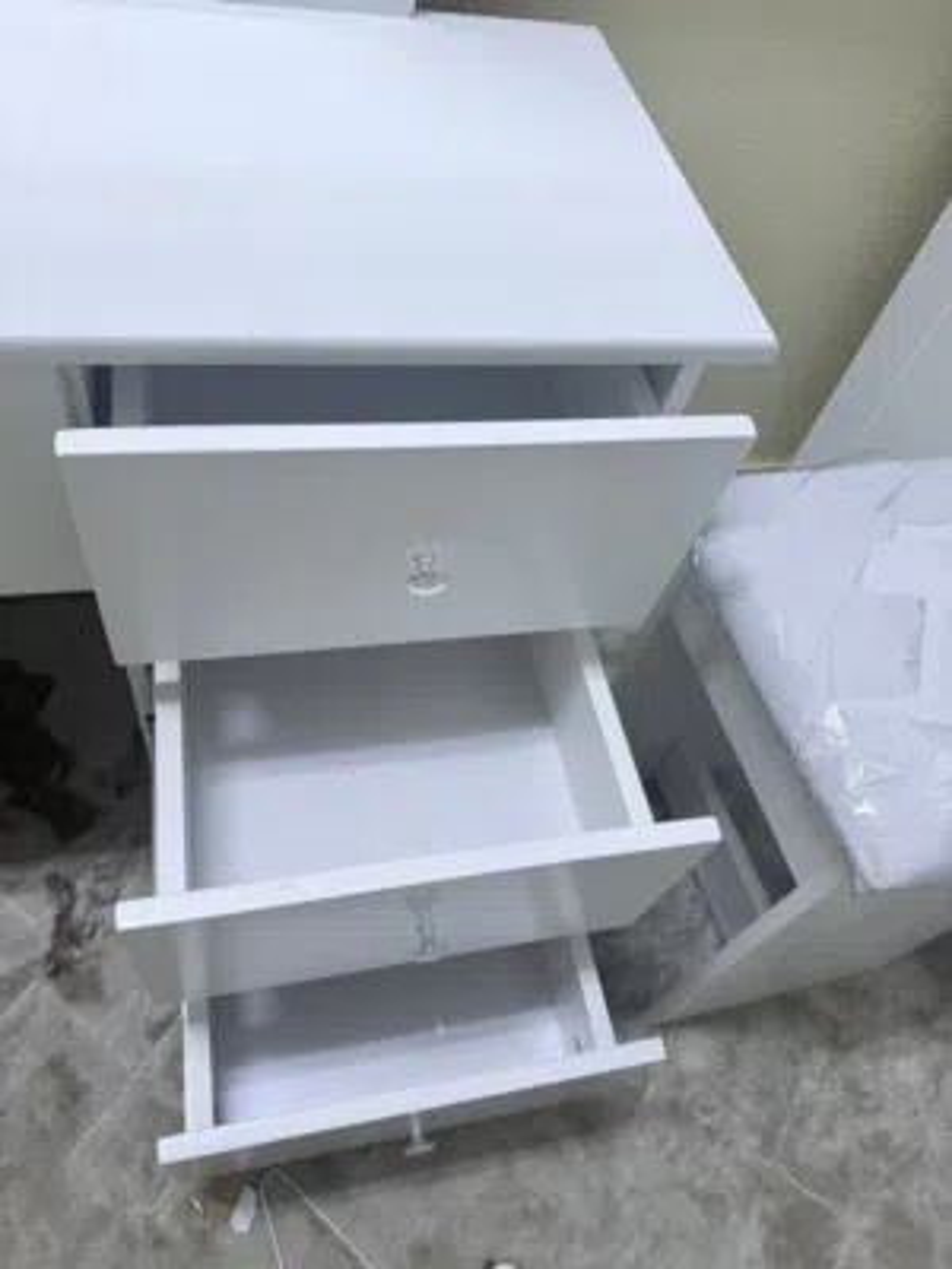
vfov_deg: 71.6
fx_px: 880
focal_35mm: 24
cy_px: 634
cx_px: 476
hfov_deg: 56.8
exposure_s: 1/60
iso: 320
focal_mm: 6.76
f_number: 1.78
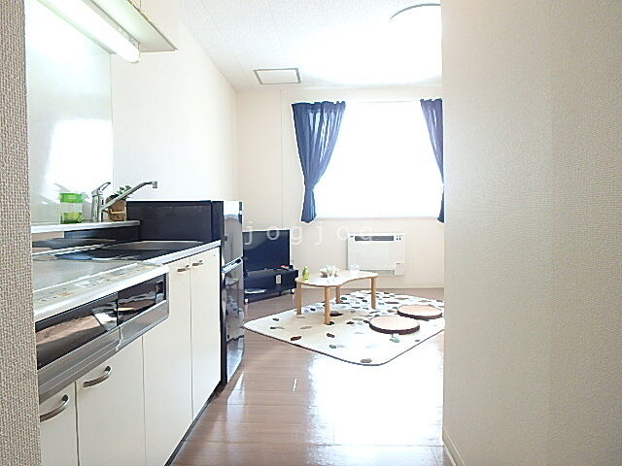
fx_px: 377
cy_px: 233
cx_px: 311
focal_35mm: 21
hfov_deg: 79.0
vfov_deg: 63.4
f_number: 3.5
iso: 200
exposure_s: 1/40
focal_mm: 3.7
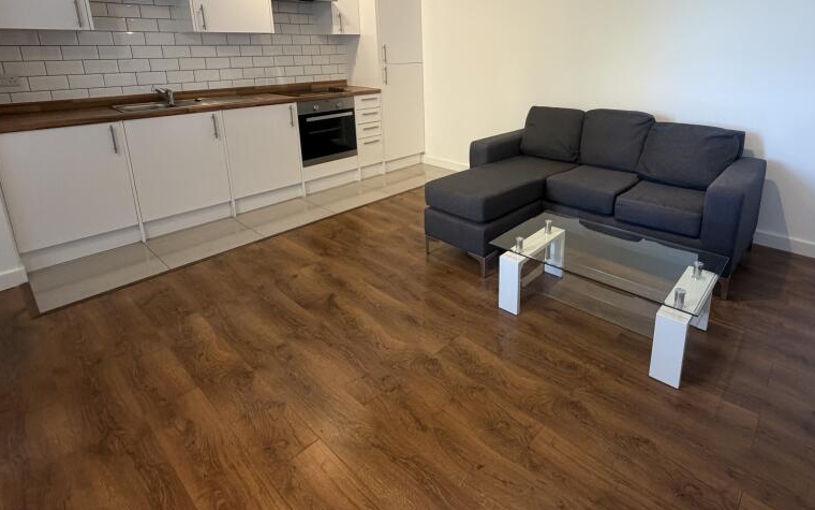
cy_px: 154
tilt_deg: -13.9
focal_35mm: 20
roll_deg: -0.6
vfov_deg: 57.8
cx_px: 476
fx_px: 444
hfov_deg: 84.3
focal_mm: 2.22
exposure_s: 1/100
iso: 320
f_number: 2.2
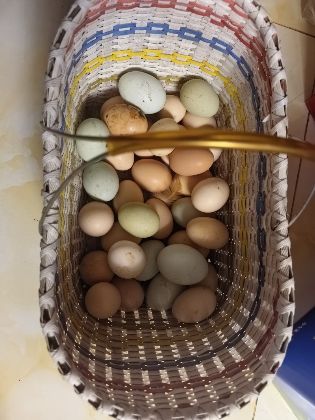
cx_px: 158
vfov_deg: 65.3
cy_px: 210
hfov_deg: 51.3
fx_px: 328
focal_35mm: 27
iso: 640
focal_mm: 6.98
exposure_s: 1/25
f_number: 2
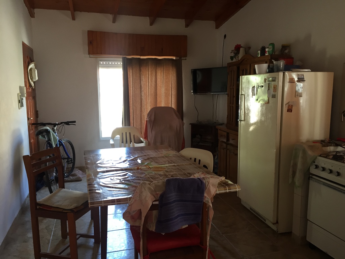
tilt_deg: -7.7
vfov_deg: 48.2
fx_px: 289
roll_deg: +0.7
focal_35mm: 29
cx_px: 172
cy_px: 130
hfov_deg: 61.7
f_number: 2.2
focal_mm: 4.15
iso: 80
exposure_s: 1/33
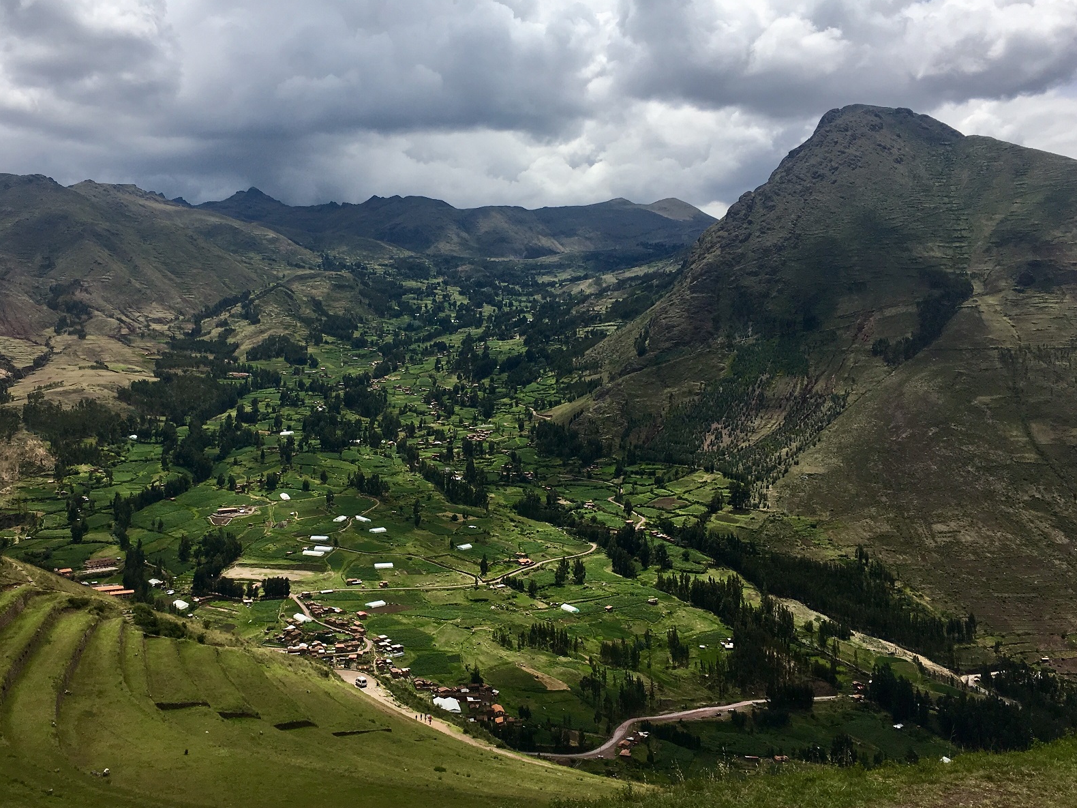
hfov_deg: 49.8
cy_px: 420
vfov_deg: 38.7
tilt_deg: -1.0
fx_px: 1151
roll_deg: +0.2
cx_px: 435
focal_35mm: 37
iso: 25
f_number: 2.2
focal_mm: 4.15
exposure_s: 1/2331
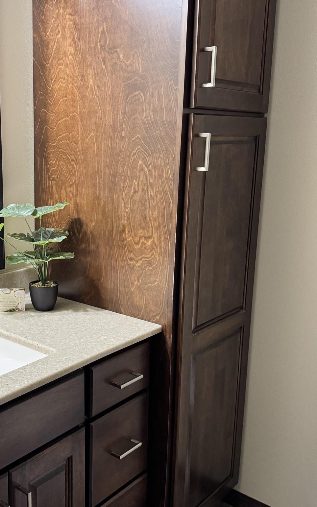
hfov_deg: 32.6
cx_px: 59
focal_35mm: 38
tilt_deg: -10.8
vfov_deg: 51.5
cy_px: 252
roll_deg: +0.3
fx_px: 525
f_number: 1.78
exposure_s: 1/60
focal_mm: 6.76
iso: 320
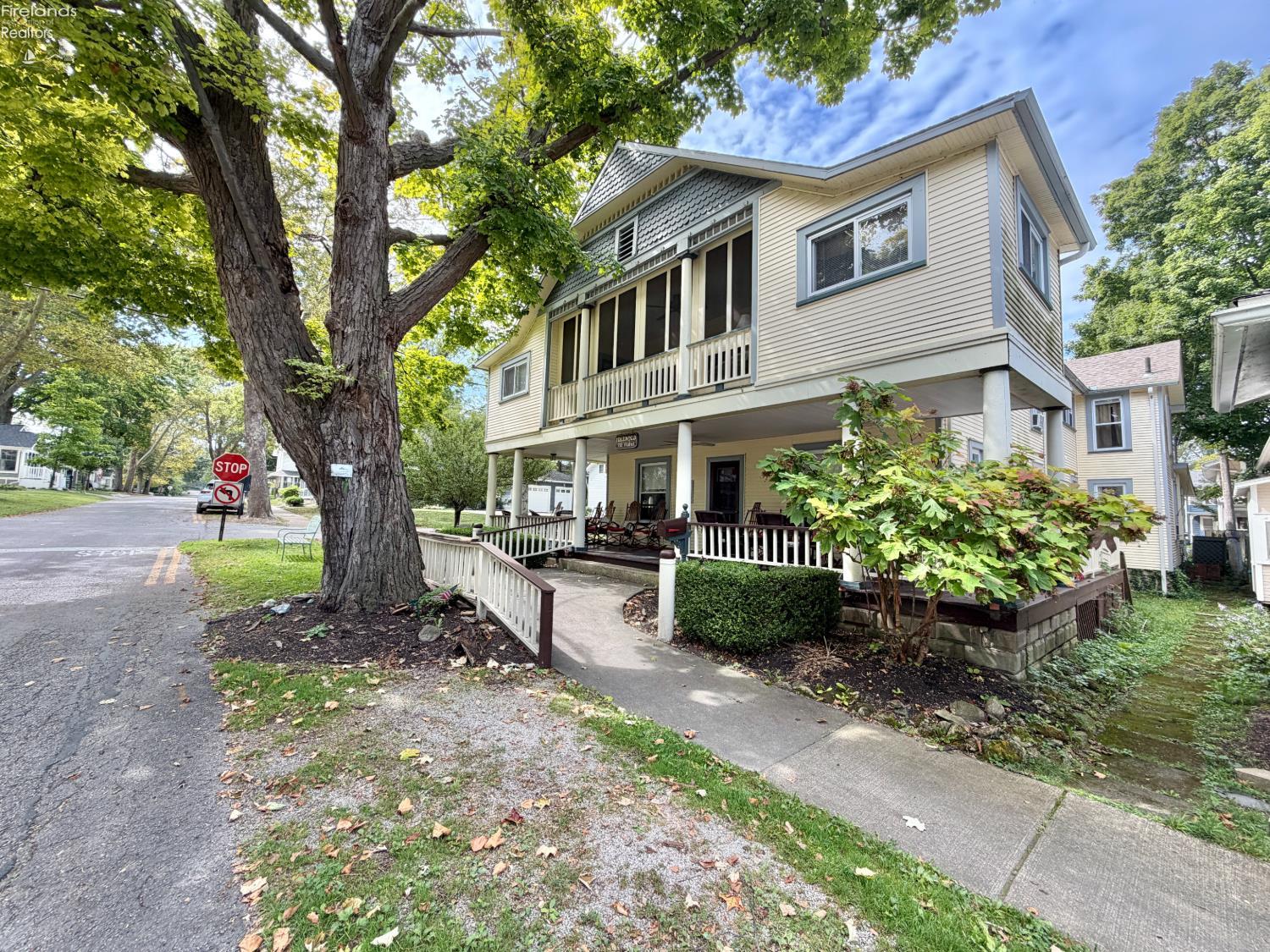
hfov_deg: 102.1
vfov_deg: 85.7
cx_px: 635
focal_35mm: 14
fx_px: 514
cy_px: 476
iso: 50
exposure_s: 1/411
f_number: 2.2
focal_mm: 2.22
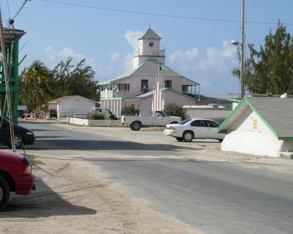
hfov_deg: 17.5
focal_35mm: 110
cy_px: 94
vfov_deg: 14.0
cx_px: 134
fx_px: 954
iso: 64
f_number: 6.8
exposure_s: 1/470
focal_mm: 17
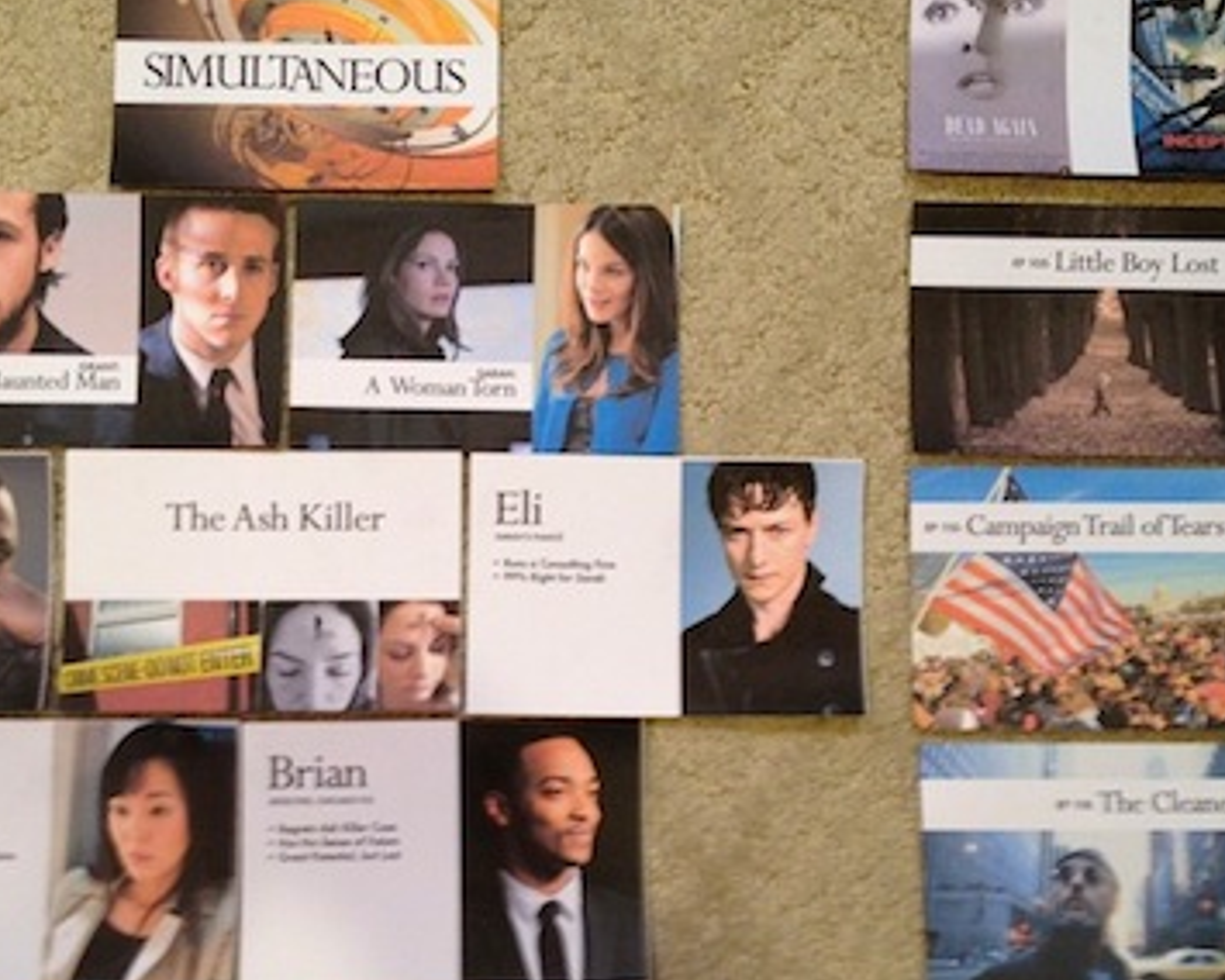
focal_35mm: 53
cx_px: 518
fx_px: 1922
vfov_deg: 28.5
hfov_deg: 35.3
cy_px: 623
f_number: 2.4
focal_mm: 4.28
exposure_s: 1/20
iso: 100
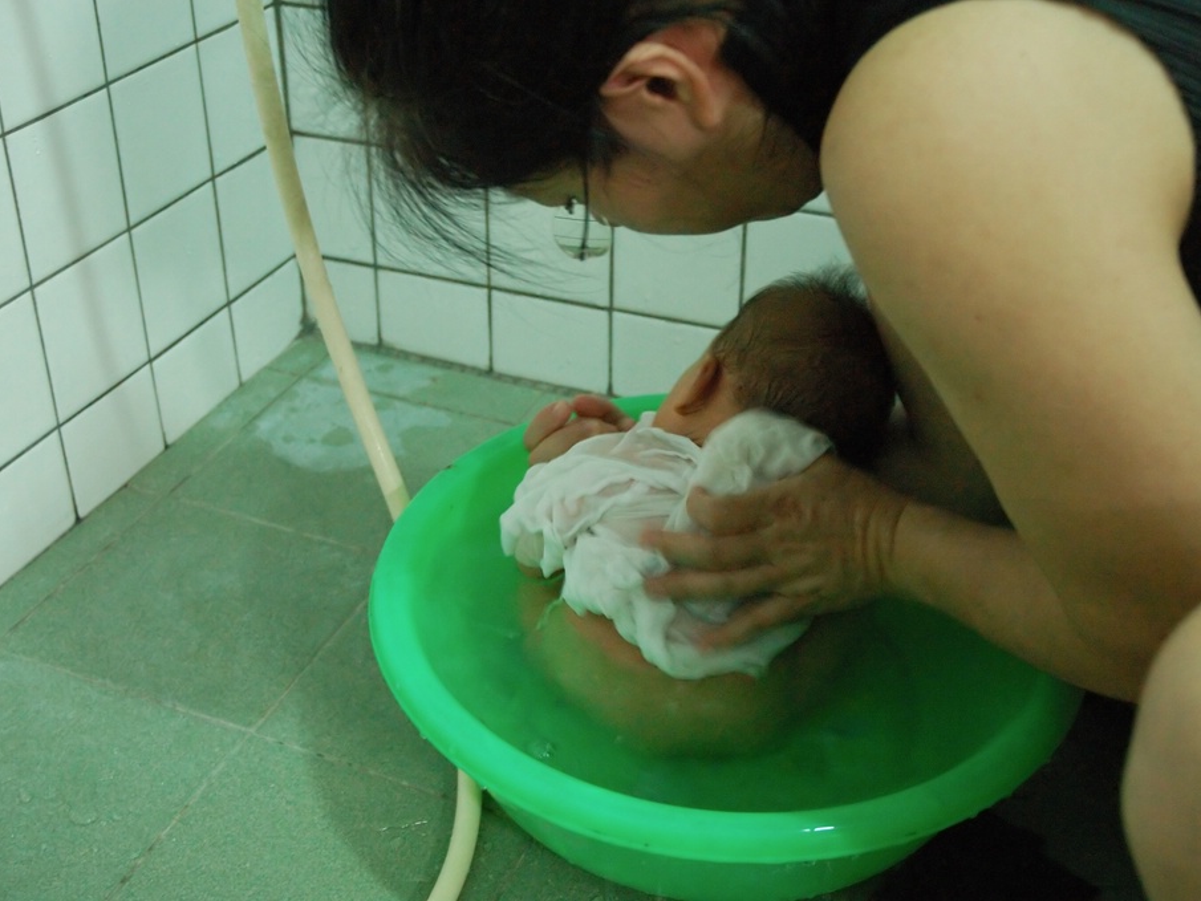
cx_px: 608
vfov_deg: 28.8
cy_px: 450
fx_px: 1754
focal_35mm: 51
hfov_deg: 37.8
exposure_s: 1/13
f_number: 4
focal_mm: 31
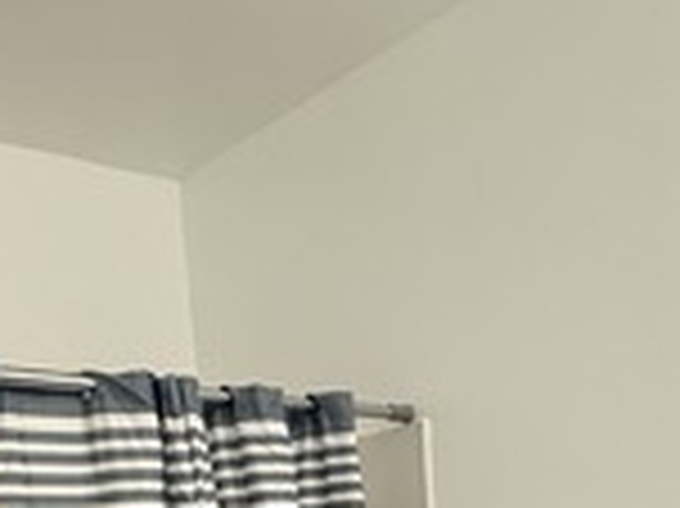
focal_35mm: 62
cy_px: 818
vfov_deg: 19.6
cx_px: 430
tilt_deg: -9.1
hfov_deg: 31.1
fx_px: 1217
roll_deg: +3.8
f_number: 2.2
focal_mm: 2.22
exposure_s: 1/120
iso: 125
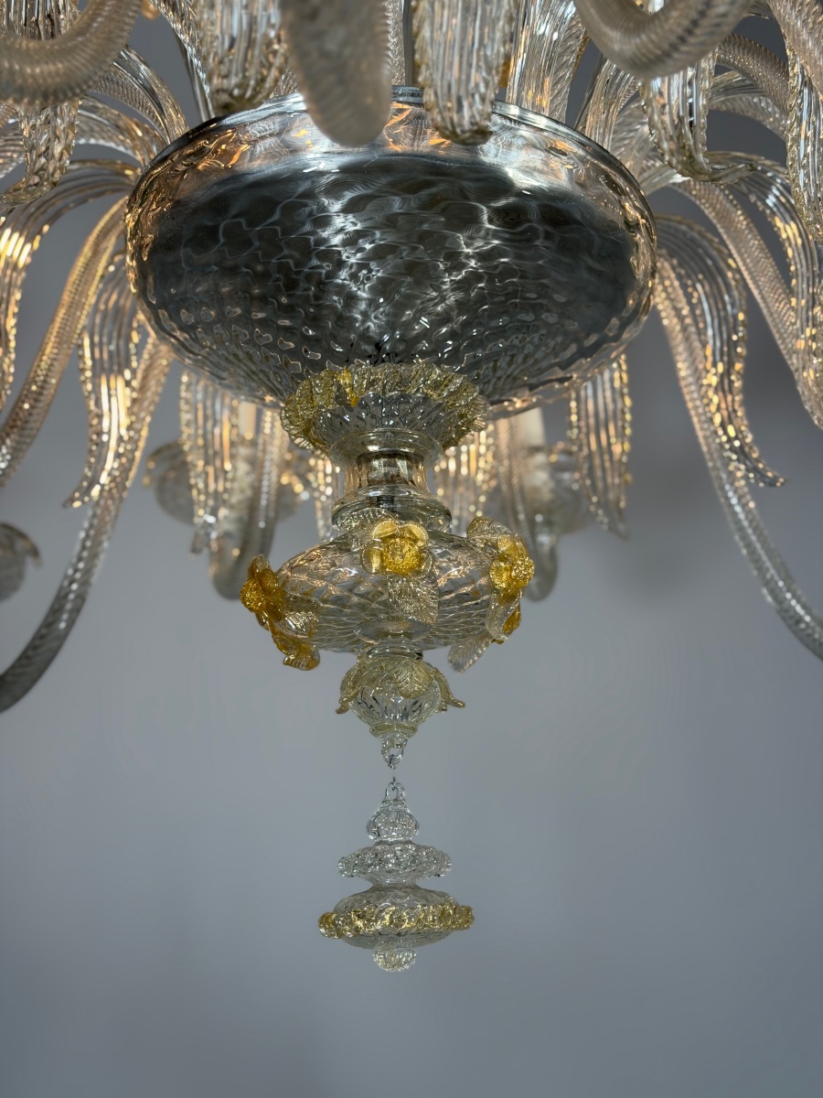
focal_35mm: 48
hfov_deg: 30.3
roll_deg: +1.2
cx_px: 412
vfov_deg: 39.7
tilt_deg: +19.1
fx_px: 1522
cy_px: 549
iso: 64
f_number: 1.78
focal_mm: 6.76
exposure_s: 1/100
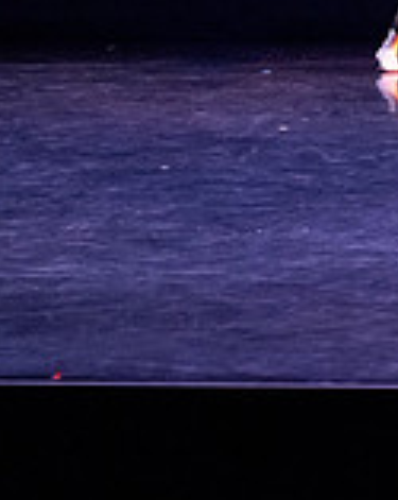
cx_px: 834
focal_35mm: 198
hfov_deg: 7.4
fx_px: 2924
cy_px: -100
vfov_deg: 9.6
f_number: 4
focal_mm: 57
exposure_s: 1/320
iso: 4000
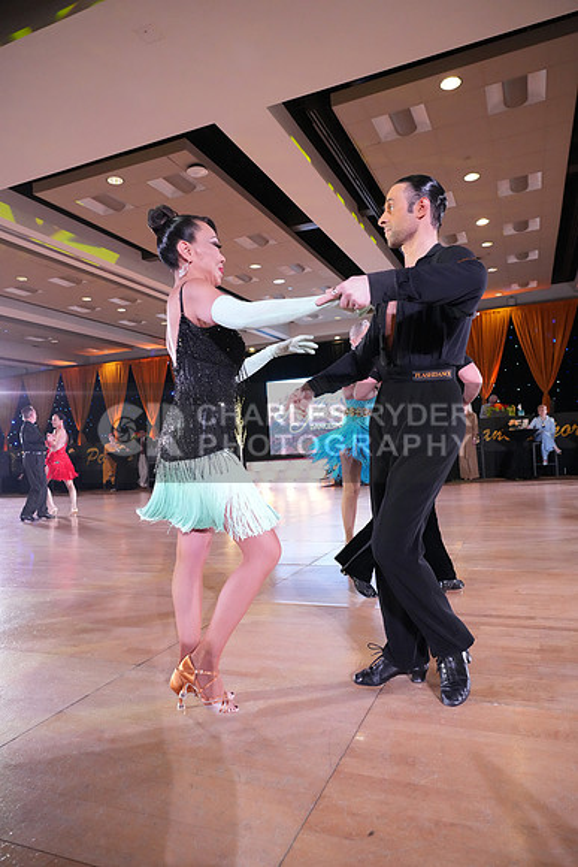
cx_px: 289
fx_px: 578
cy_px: 434
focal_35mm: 24
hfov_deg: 53.2
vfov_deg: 73.7
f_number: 4.5
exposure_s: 1/400
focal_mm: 24
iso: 8000
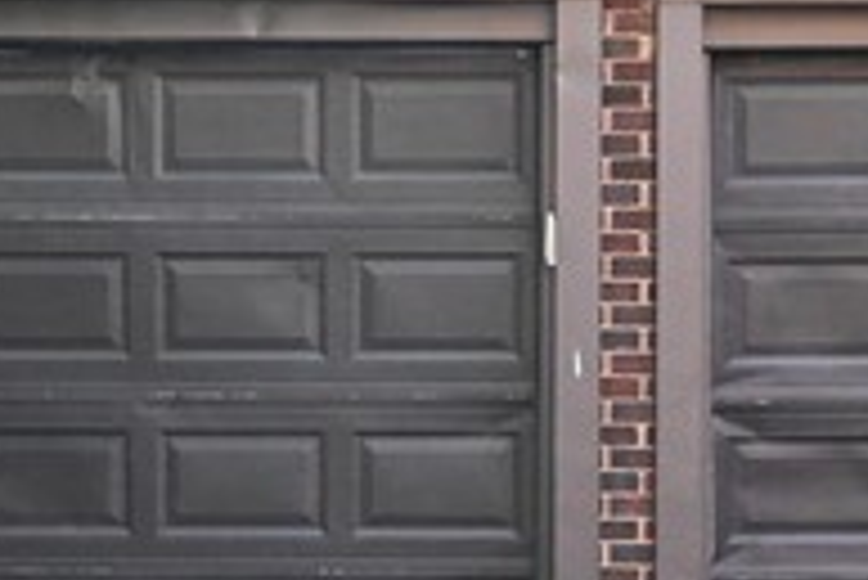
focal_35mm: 90
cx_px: 468
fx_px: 2172
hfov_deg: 22.6
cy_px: 373
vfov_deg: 15.2
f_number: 4
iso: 400
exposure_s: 1/250
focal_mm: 16
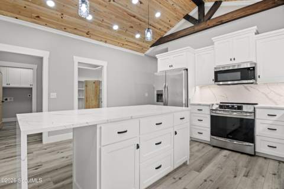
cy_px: 94
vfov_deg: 72.1
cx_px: 142
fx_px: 130
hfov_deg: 95.0
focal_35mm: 16
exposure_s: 1/6
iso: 250
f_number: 7.1
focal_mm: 11
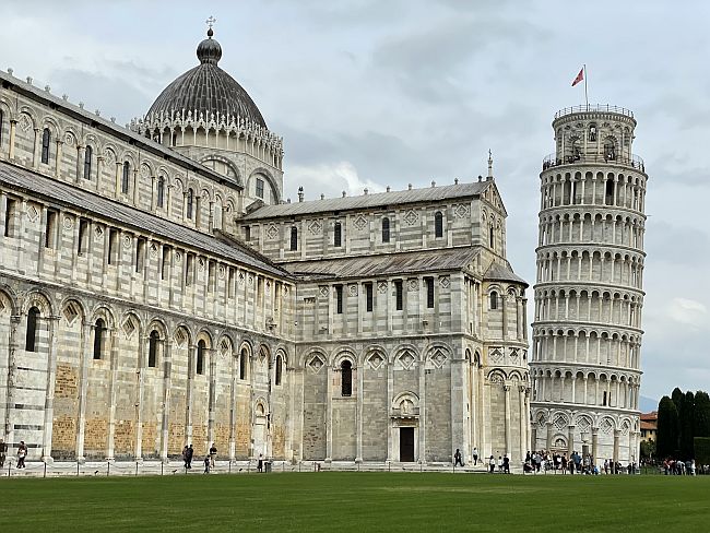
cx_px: 355
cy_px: 266
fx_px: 1067
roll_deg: +0.0
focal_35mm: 52
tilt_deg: +10.9
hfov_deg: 36.8
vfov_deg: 28.1
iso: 25
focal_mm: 6
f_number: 2
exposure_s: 1/1712
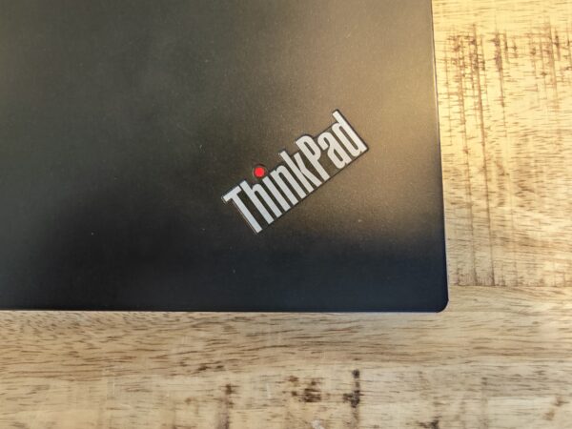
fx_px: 380
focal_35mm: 23
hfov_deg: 73.9
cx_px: 286
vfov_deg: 58.9
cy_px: 214
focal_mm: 1.82
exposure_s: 1/50
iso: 200
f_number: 2
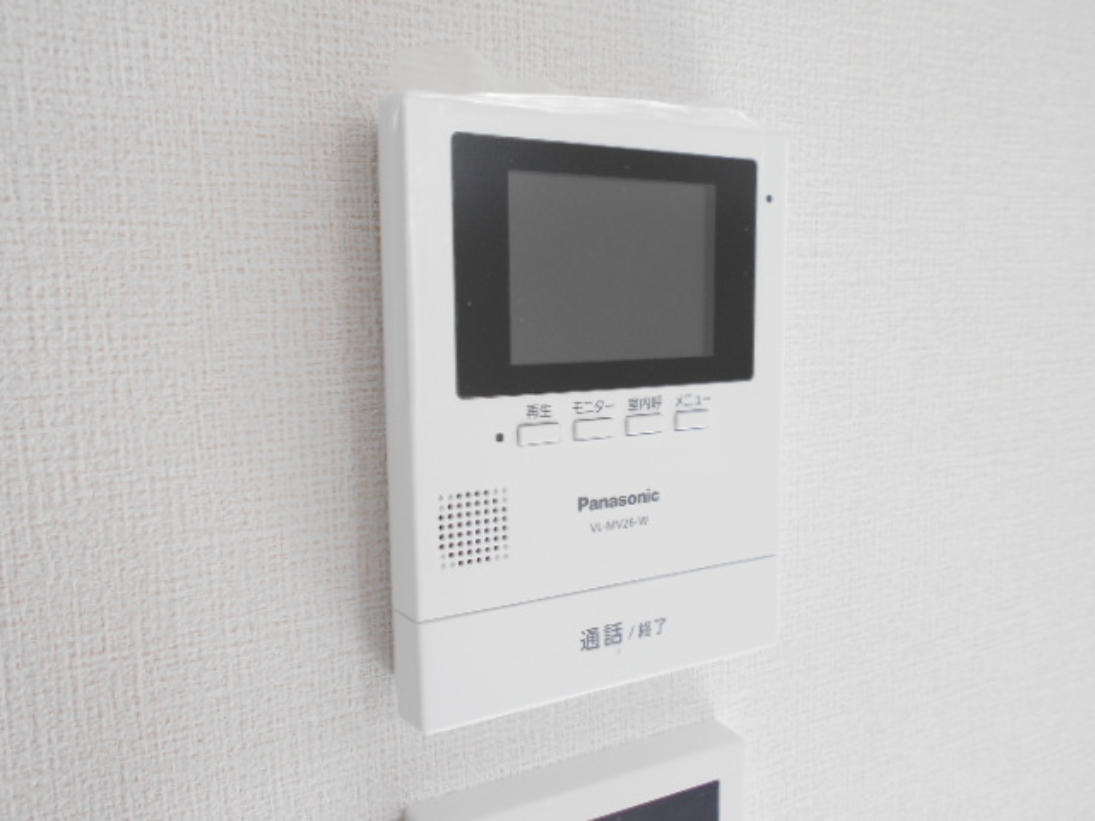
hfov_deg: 67.3
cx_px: 548
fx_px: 822
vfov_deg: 53.1
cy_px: 410
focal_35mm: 26
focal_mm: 4.6
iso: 100
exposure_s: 1/30
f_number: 3.2
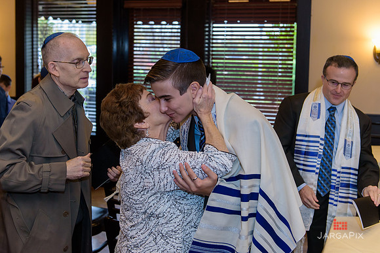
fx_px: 499
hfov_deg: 41.7
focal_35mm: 47
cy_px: 96
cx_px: 196
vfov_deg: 28.4
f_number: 3.2
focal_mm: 38
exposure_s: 1/125
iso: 1250
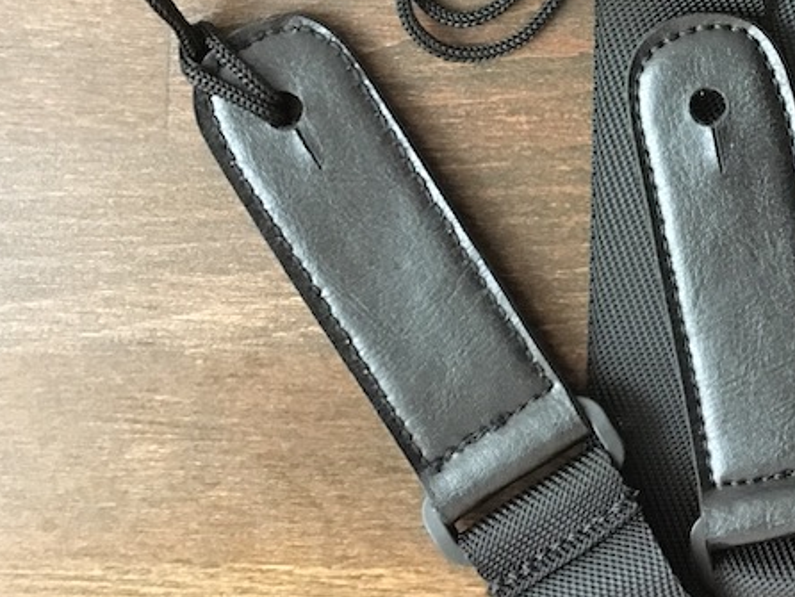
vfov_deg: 22.0
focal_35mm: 65
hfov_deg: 28.7
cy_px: 41
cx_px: 708
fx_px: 1494
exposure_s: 1/17
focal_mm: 4.15
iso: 320
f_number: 2.2
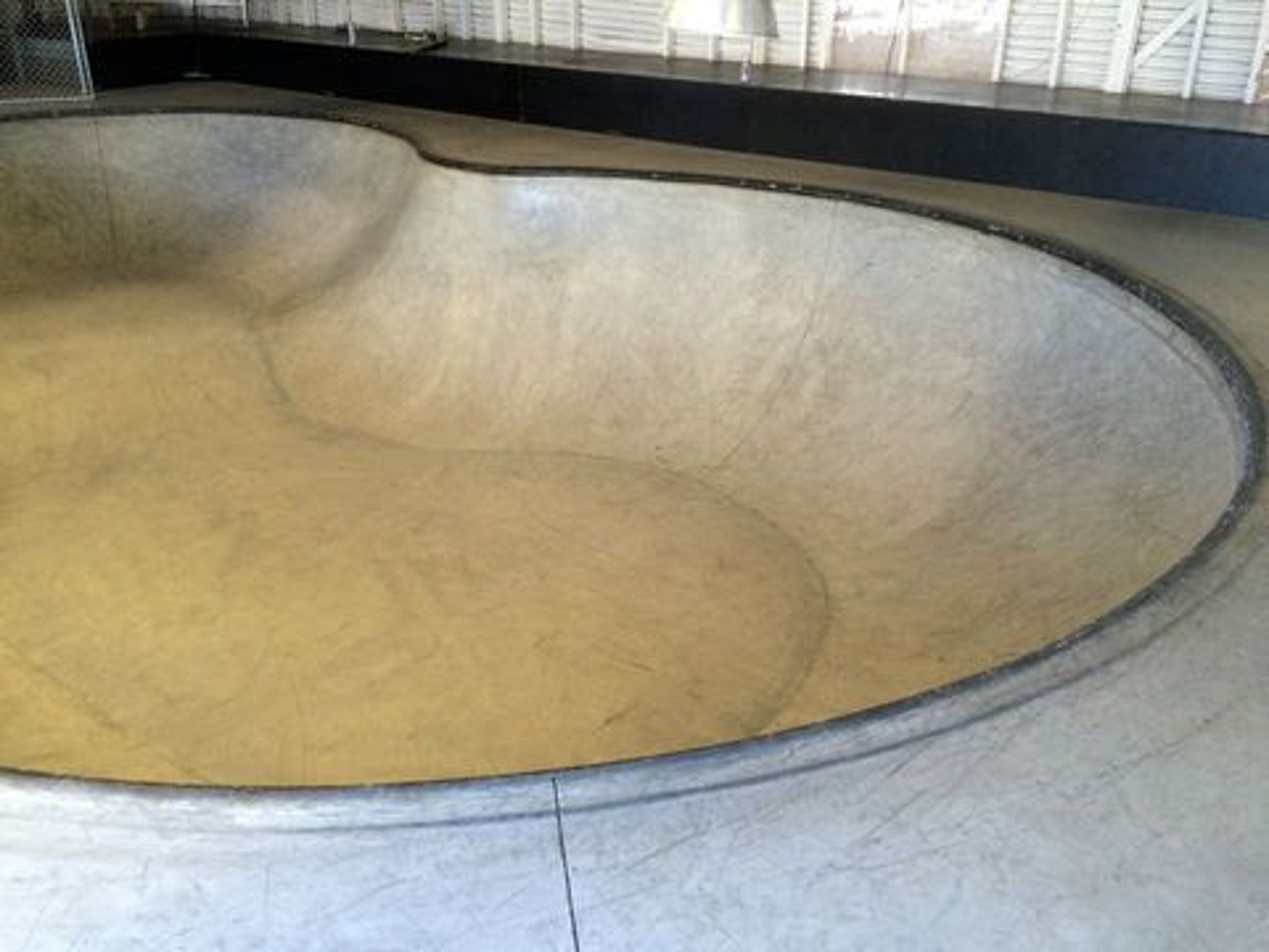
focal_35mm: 29
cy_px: 476
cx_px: 634
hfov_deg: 61.7
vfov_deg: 48.2
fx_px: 1063
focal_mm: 4.15
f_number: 2.2
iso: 160
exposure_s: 1/30
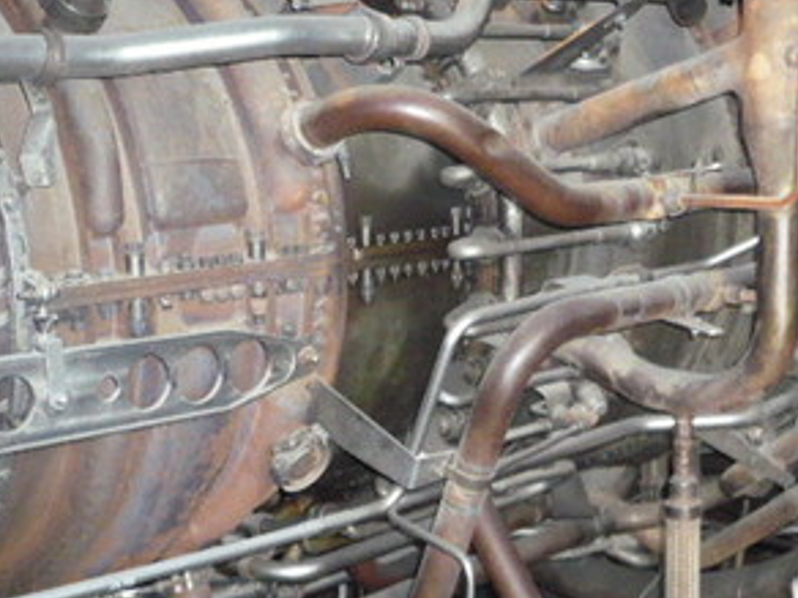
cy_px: 307
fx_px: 1383
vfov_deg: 24.4
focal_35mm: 60
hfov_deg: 32.0
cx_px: 500
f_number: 2.8
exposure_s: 1/30
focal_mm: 5.8
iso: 400
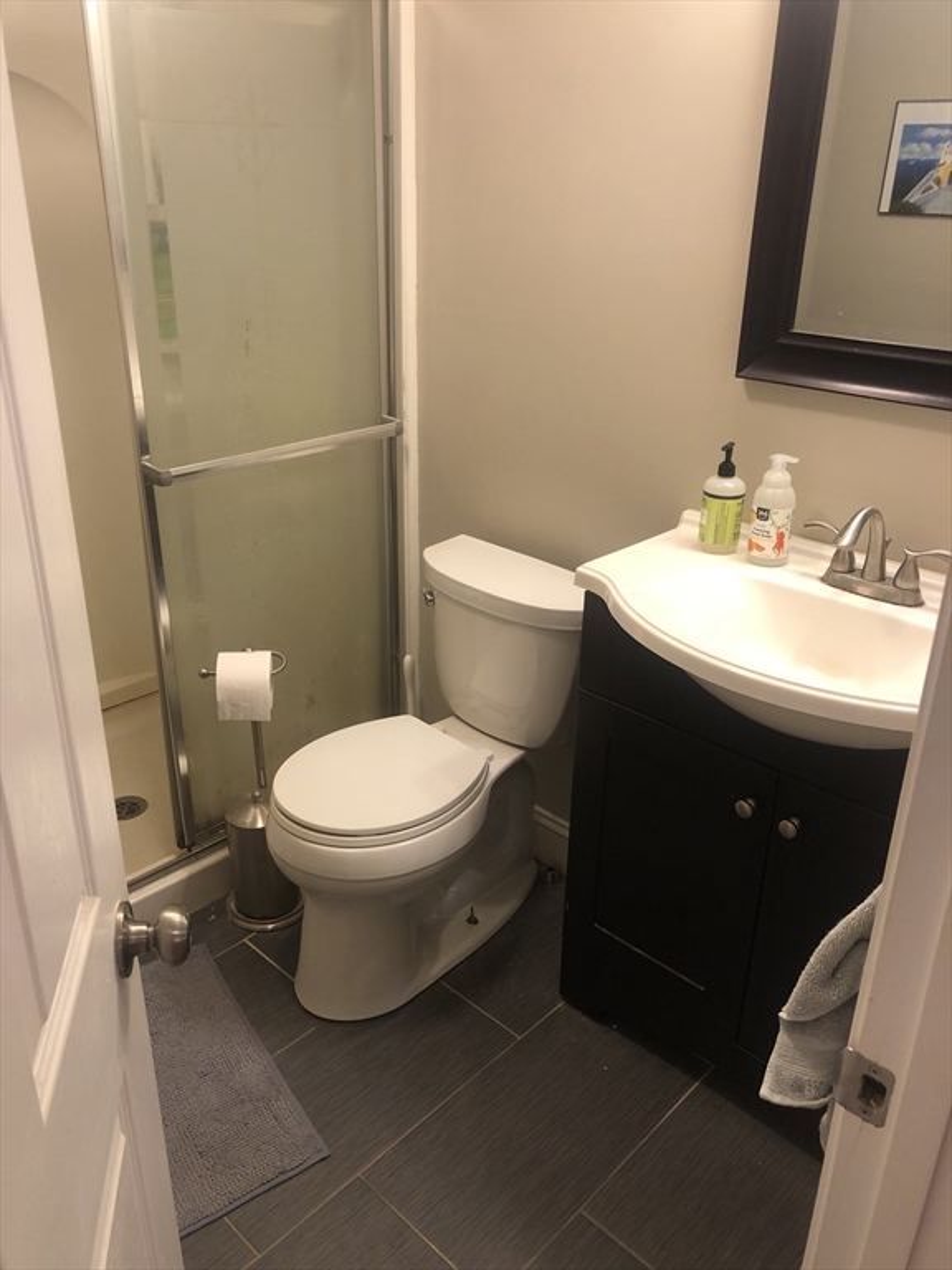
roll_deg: -0.3
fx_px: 1027
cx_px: 476
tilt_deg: -23.9
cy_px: 635
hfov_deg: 49.7
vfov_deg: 63.4
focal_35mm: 28
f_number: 1.8
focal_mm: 3.99
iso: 40
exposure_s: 1/17
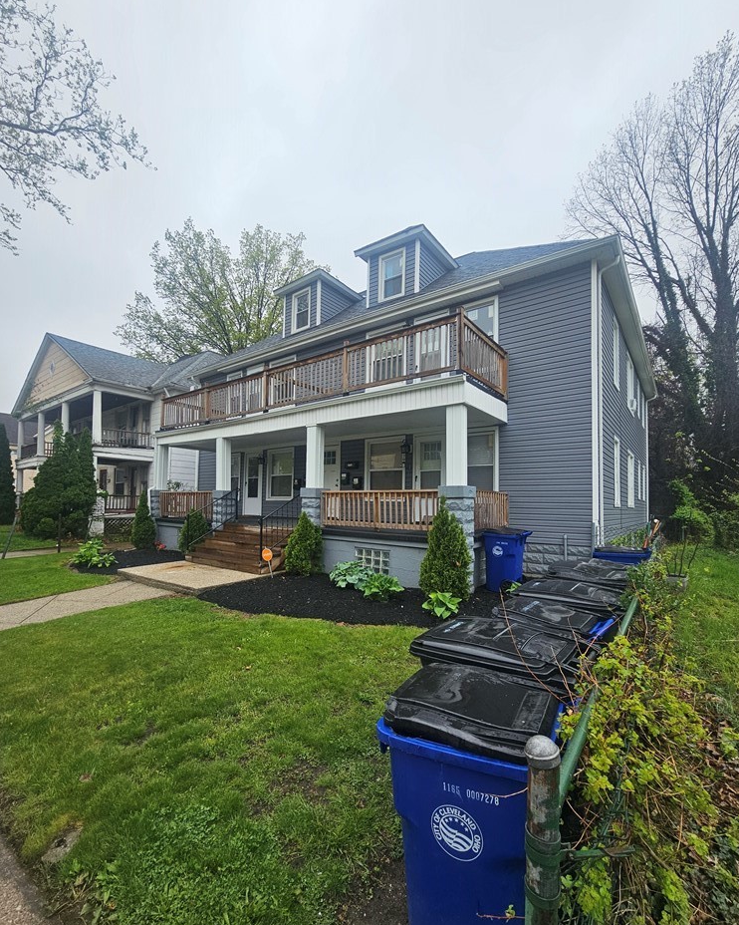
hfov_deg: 88.0
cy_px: 490
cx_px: 366
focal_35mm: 14
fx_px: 383
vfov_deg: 100.6
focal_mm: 2.2
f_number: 2.2
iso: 50
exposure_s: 1/1108
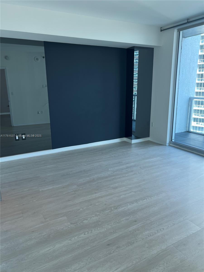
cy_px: 136
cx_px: 102
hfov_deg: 53.1
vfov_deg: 67.3
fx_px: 204
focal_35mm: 26
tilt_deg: -12.4
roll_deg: +1.1
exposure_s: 1/120
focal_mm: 5.7
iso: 32
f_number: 1.5
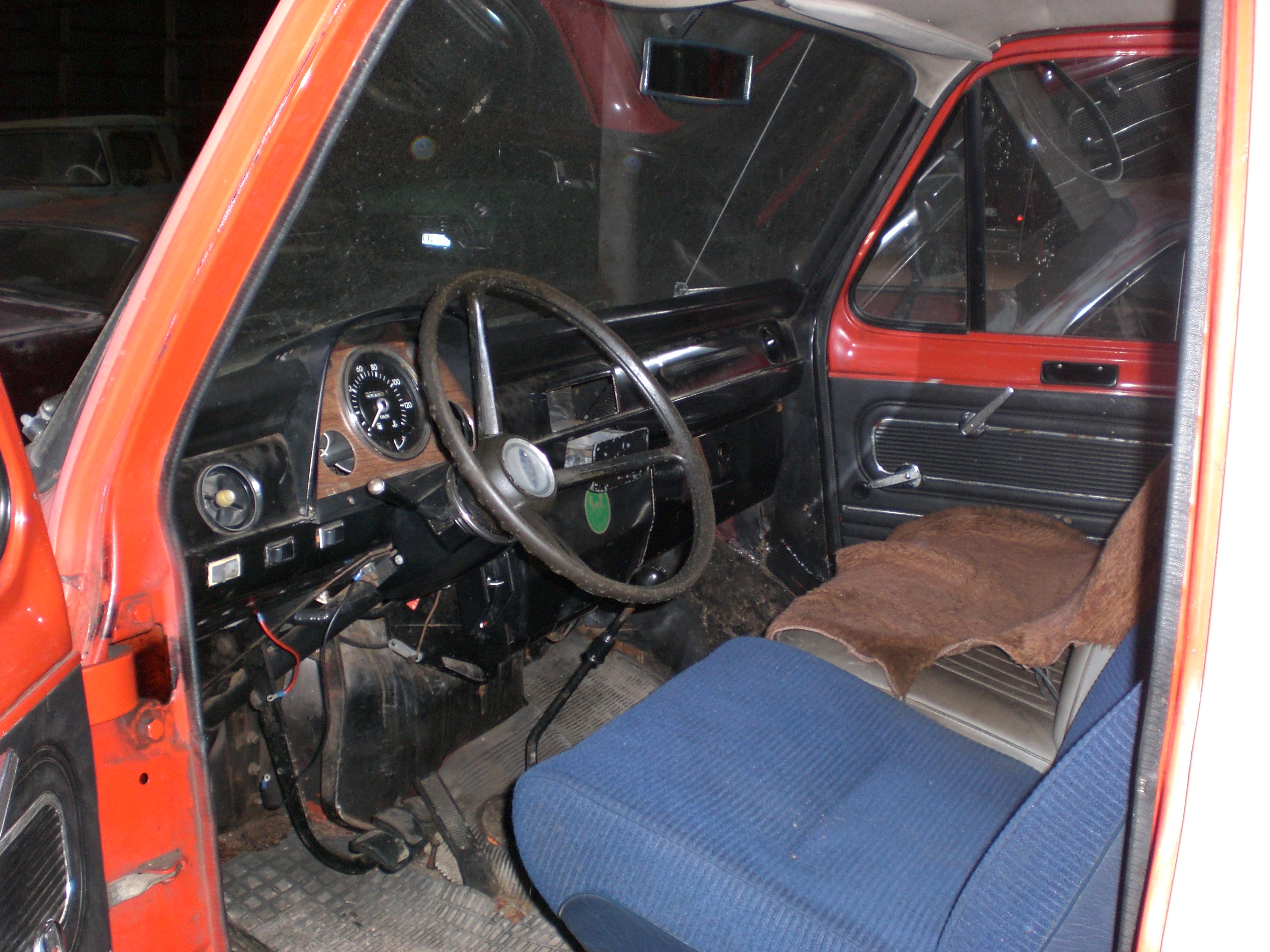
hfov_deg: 49.0
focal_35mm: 38
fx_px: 1394
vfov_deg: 37.7
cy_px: 476
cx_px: 635
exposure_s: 1/60
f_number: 3.1
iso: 200
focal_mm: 6.3
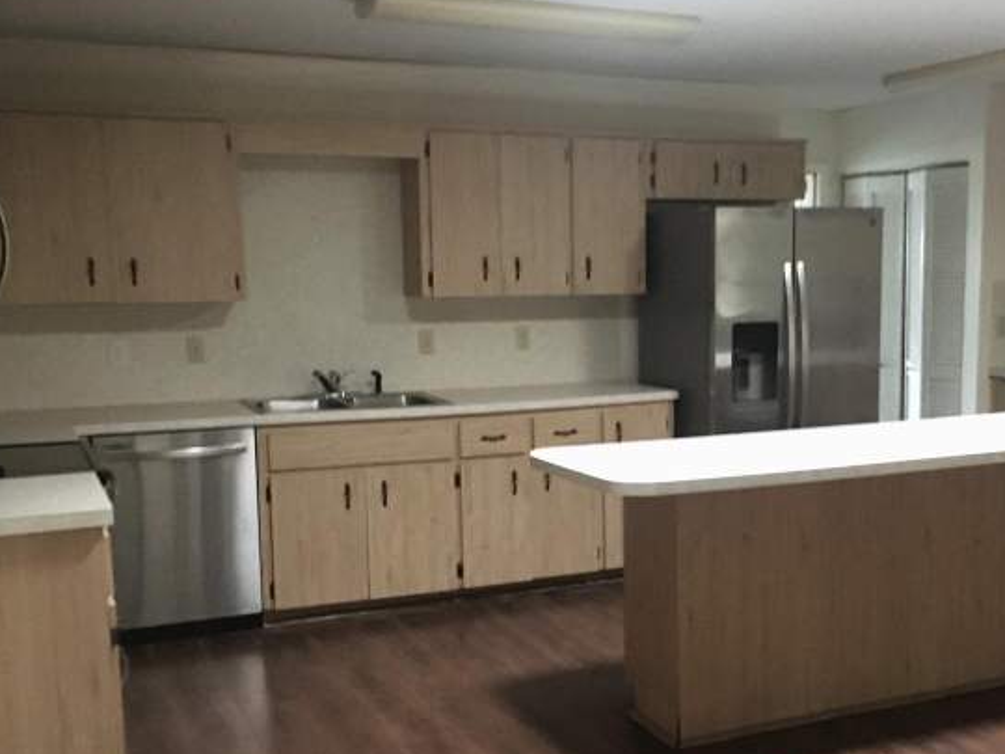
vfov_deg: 33.5
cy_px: 443
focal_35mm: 43
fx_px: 1248
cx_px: 638
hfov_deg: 43.4
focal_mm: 4.15
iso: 320
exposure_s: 1/15
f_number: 2.2
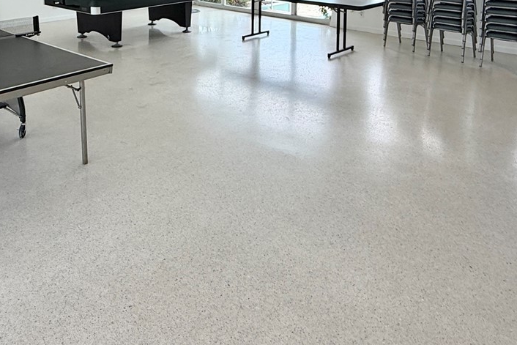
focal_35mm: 33
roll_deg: +0.2
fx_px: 474
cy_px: -19
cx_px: 213
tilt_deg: -5.4
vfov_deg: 35.2
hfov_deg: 56.9
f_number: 2.2
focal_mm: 2.22
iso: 80
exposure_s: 1/121
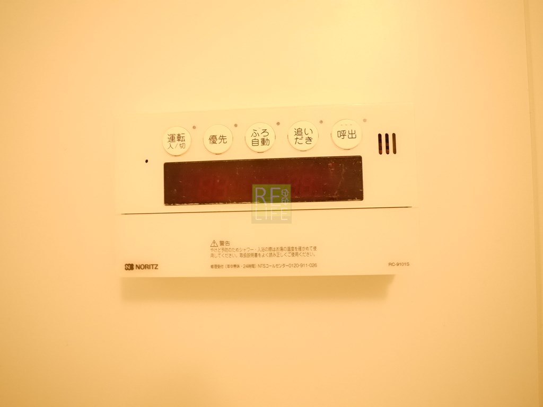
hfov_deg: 102.1
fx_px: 220
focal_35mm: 14
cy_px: 204
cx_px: 272
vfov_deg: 85.7
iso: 3200
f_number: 4
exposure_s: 1/25
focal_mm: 7
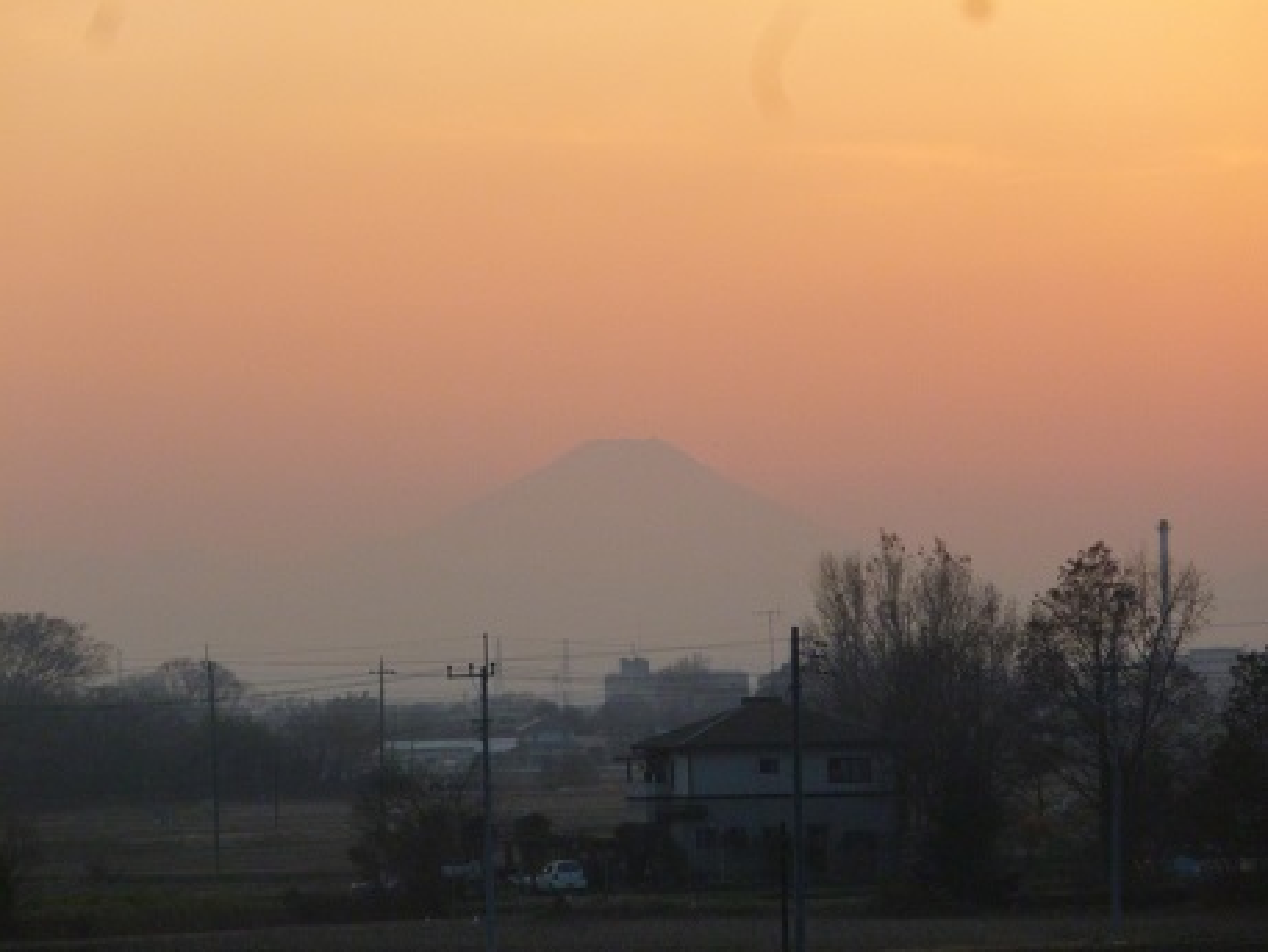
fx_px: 9233
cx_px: 637
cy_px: 475
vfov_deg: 5.9
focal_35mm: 252
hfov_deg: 7.9
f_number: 5.9
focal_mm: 45
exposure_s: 1/100
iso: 400
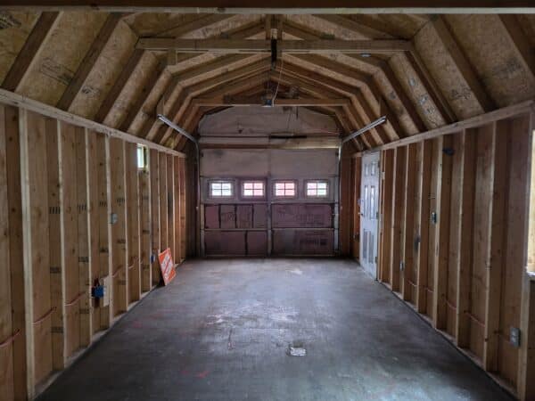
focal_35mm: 23
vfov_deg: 58.9
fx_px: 355
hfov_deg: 73.9
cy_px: 200
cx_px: 268
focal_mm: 5.4
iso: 1250
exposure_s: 1/60
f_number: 1.8
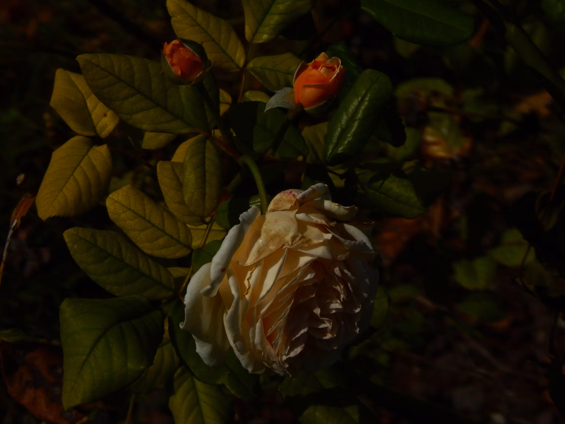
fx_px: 2644
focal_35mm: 162
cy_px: 212
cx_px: 282
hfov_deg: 12.2
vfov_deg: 9.2
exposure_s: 1/1500
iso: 125
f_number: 10.1
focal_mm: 28.7
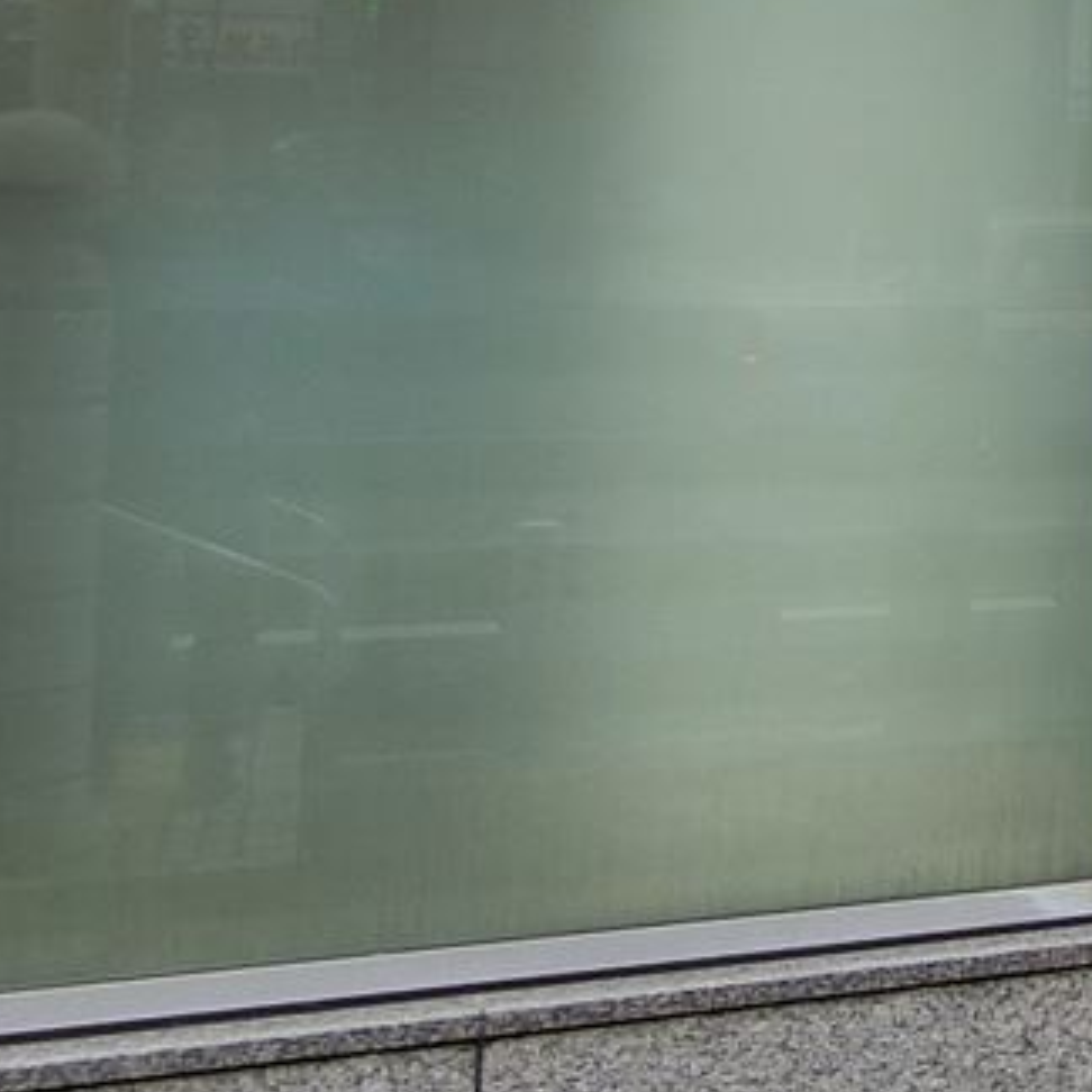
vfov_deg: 20.3
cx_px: 2481
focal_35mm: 83
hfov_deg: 14.8
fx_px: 2962
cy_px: 40
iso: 80
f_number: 2.7
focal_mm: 4.06
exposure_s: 1/160
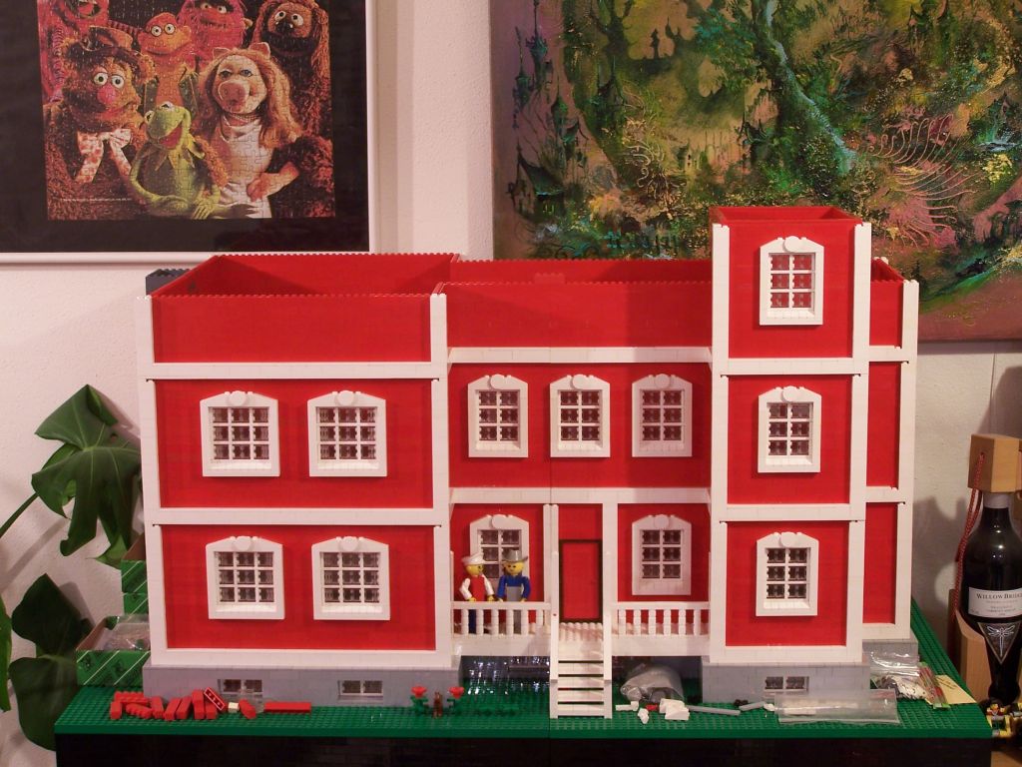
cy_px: 384
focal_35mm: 64
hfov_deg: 30.3
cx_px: 511
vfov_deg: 22.9
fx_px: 1890
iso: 80
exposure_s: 1/2
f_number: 3.2
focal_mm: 10.7
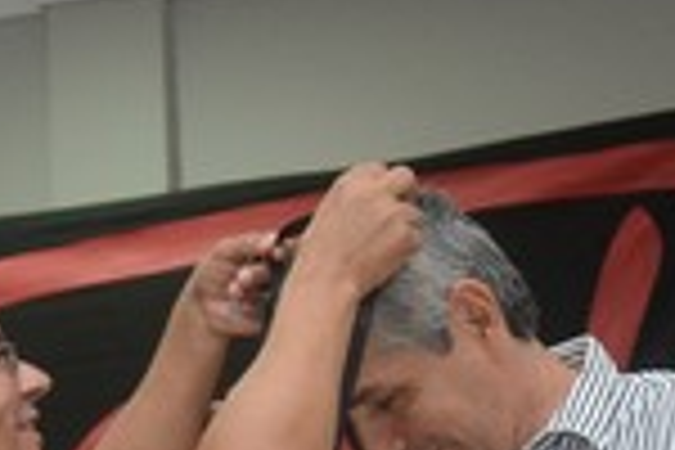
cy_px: 580
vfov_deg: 9.4
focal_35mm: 144
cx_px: 320
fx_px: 2700
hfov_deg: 14.3
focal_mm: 32
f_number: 4.2
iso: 1600
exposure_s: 1/125
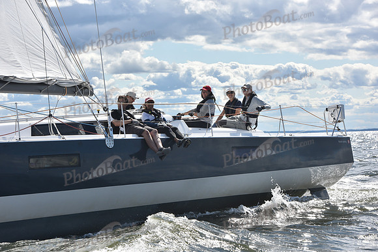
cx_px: 189
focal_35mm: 122
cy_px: 126
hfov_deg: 16.8
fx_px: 1281
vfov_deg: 11.2
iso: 250
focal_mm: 122
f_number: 10
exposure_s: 1/640
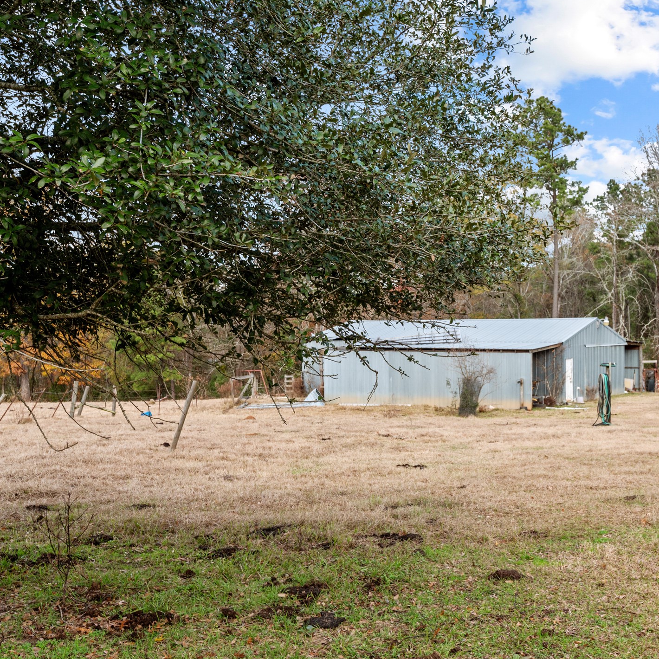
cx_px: 482
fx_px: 840
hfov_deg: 41.7
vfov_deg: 42.8
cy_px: 329
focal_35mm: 39
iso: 400
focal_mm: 30
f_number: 9
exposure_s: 1/400
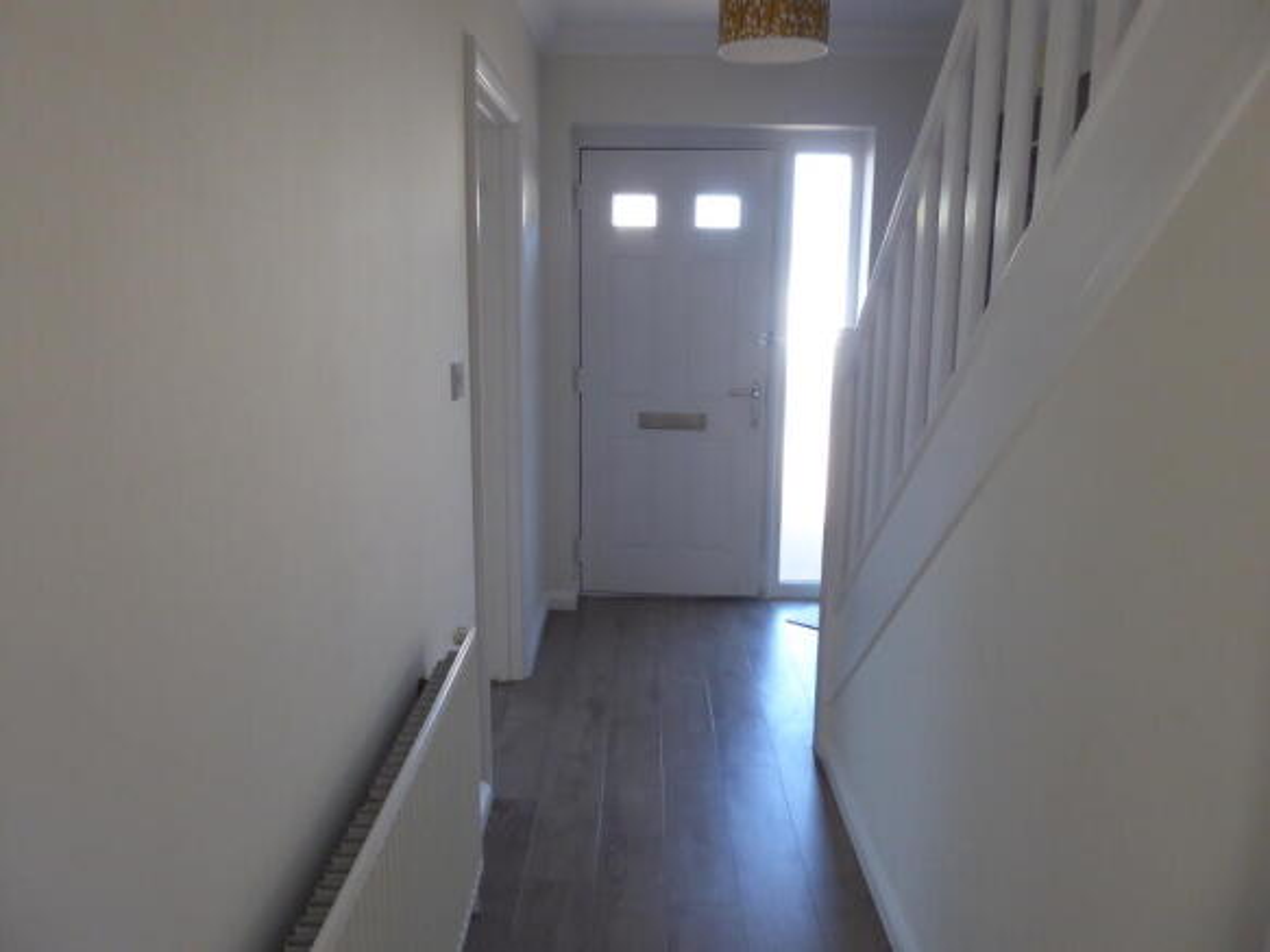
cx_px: 635
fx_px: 917
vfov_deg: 54.9
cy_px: 476
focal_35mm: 25
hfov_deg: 69.4
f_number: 3.3
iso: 320
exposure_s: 1/60
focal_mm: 4.3
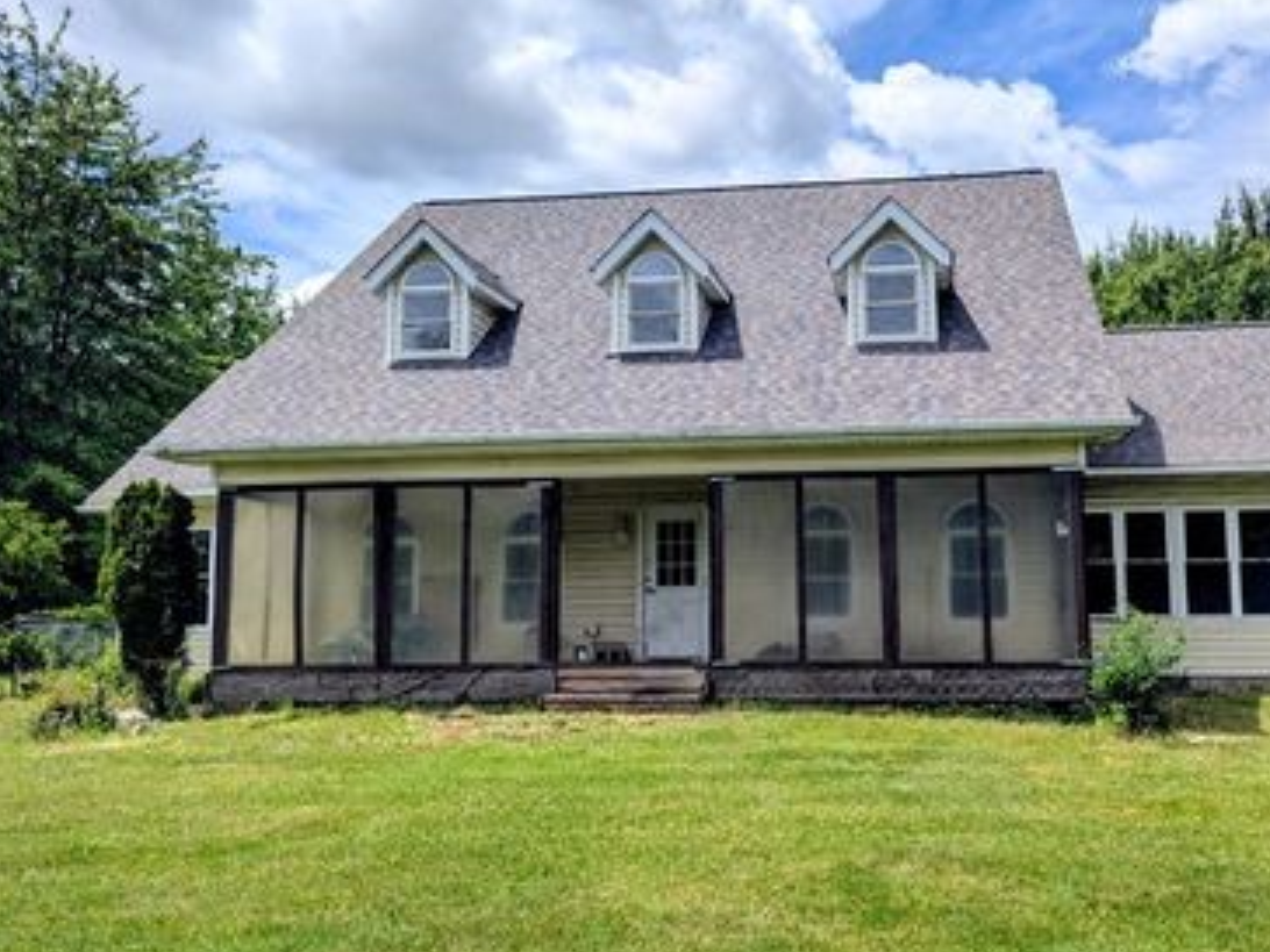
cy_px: 460
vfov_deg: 42.9
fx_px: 1211
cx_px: 775
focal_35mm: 33
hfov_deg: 54.9
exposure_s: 1/3650
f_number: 1.85
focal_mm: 6.81
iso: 46
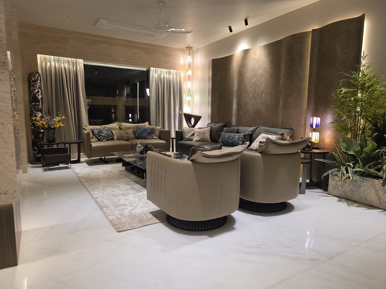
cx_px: 193
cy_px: 144
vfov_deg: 58.9
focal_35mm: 23
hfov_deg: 73.9
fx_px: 256
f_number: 1.7
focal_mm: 6.3
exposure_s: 1/180
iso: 160
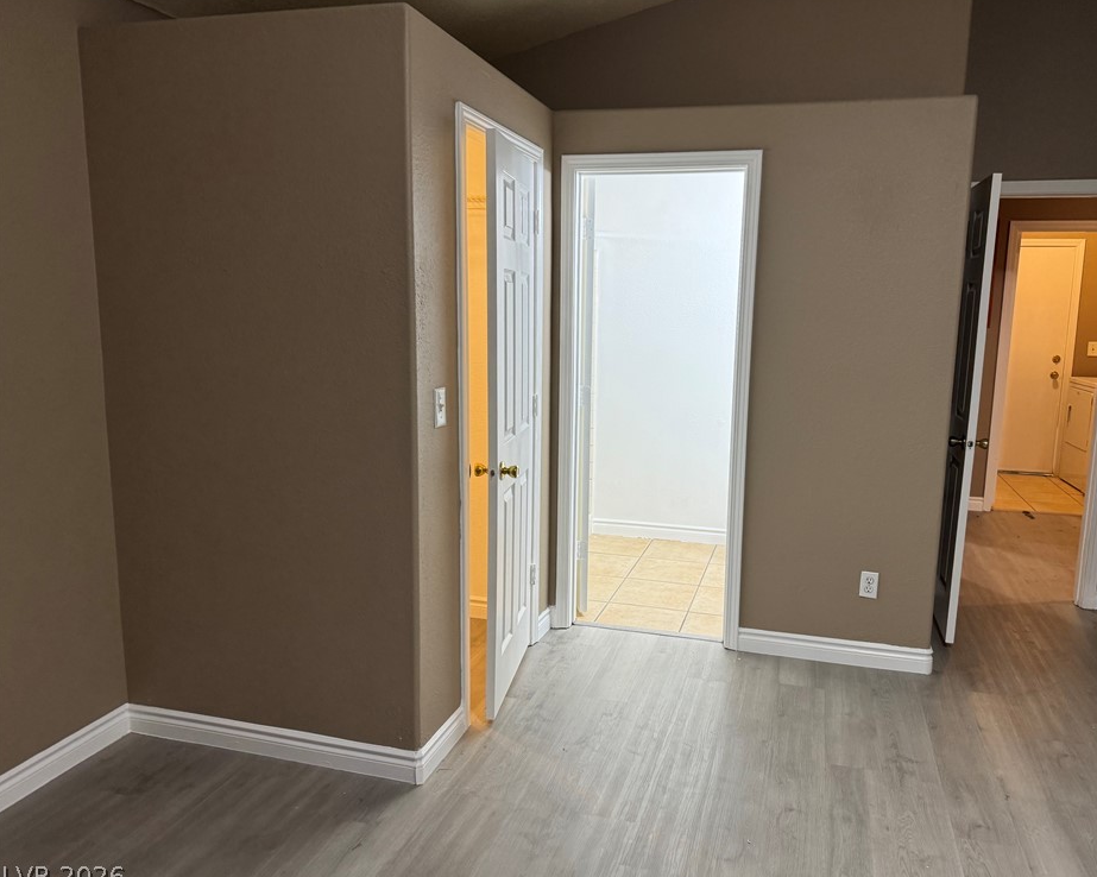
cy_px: 440
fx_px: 844
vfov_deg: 54.9
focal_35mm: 26
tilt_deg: -10.2
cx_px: 604
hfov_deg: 65.9
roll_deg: -1.7
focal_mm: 6.76
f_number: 1.78
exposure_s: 1/60
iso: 160
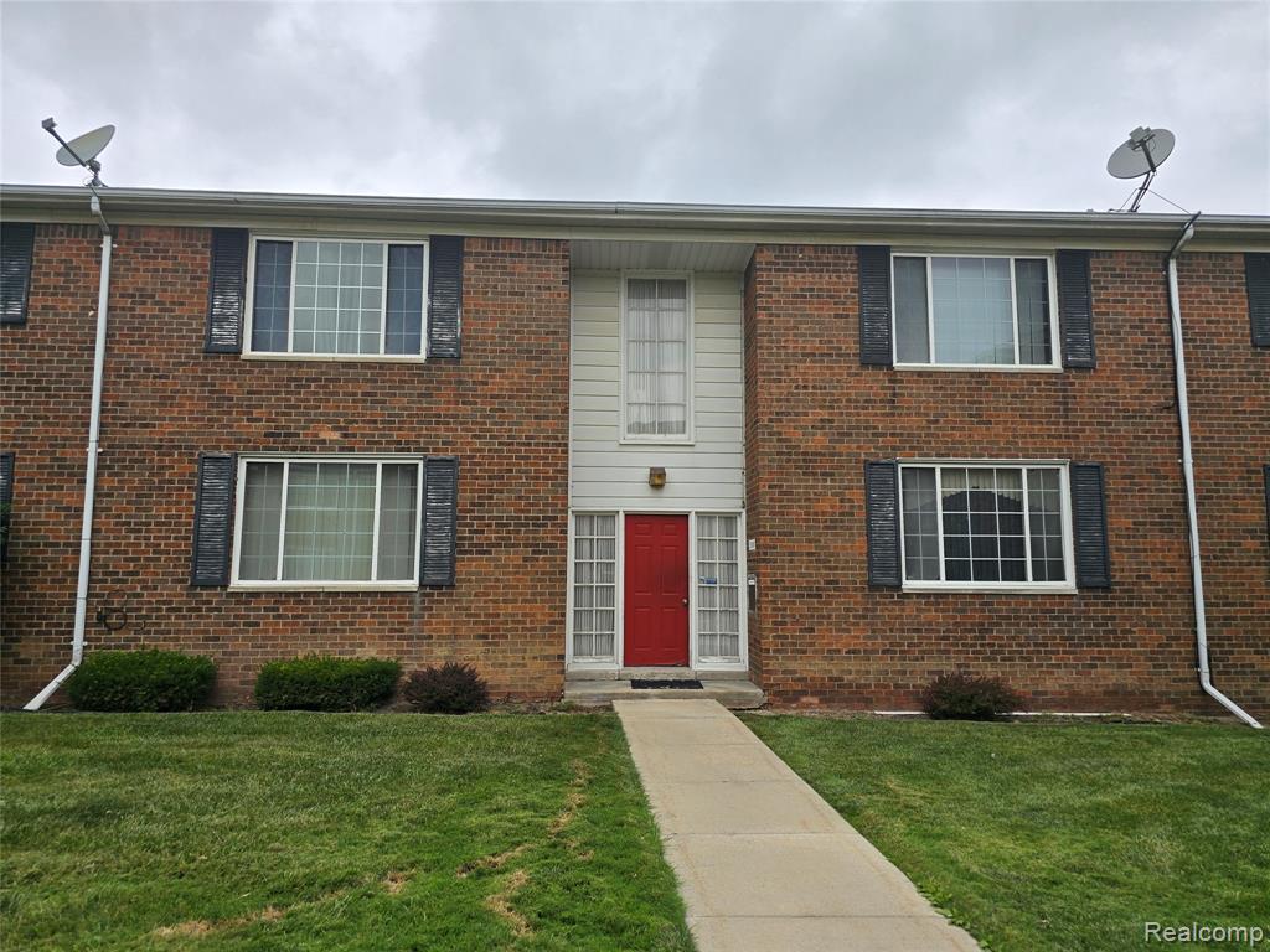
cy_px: 476
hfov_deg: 73.9
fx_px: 844
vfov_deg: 58.9
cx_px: 635
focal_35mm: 23
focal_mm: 6.3
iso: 12
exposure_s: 1/310
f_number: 1.7
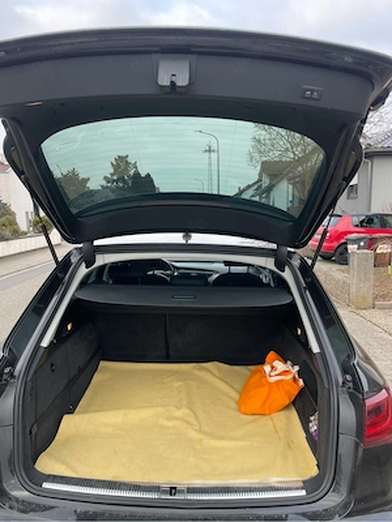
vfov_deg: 67.3
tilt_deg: -7.9
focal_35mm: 26
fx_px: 393
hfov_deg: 53.1
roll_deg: +2.2
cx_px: 196
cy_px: 261
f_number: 1.6
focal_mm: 4.2
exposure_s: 1/337
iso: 32
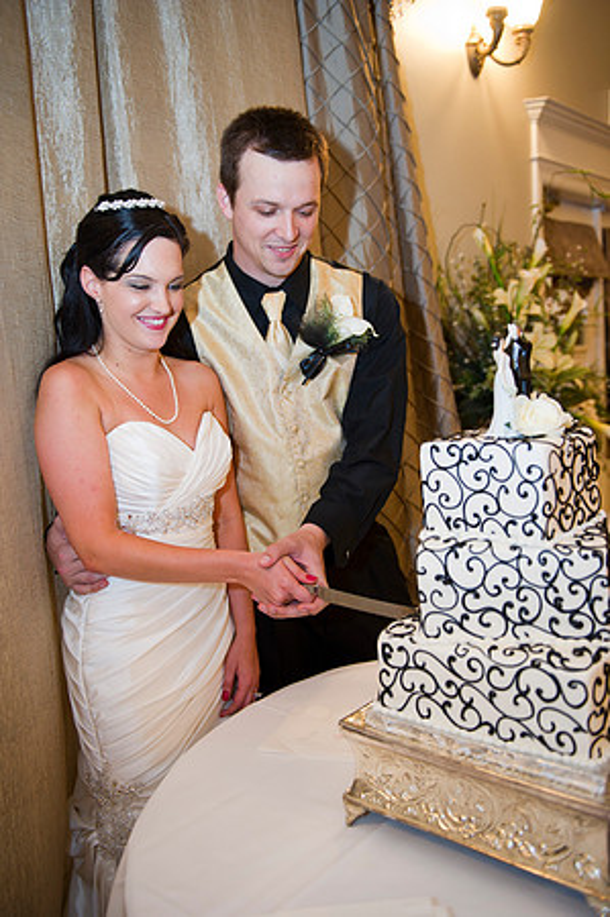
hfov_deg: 41.0
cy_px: 458
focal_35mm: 32
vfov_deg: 58.8
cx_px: 305
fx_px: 815
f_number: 2.8
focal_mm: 32
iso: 1250
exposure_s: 1/60
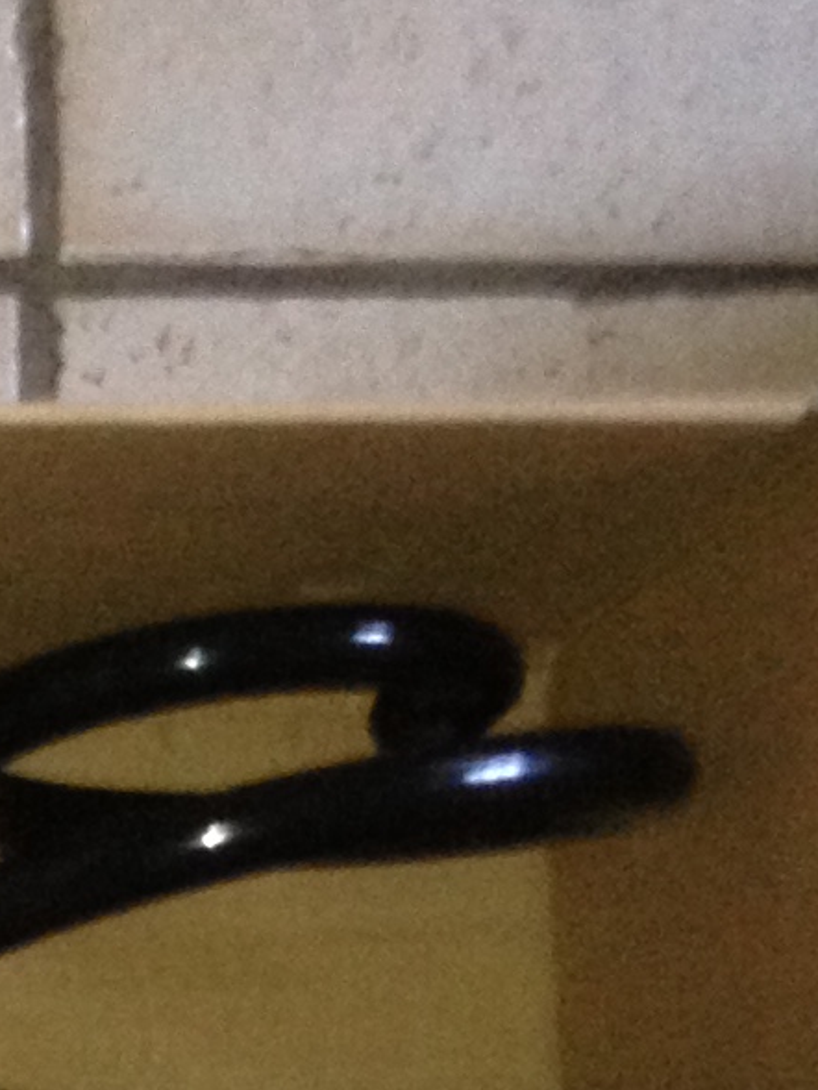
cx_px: -1146
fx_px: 6110
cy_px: 1597
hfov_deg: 7.2
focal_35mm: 194
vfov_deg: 9.9
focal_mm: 4.28
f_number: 2.4
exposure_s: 1/16
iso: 160
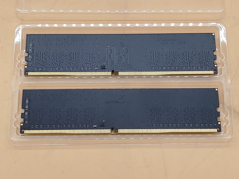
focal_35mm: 59
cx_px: 120
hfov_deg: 32.7
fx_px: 407
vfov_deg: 24.8
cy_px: 90
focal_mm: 4.36
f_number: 1.8
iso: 50
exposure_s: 1/160
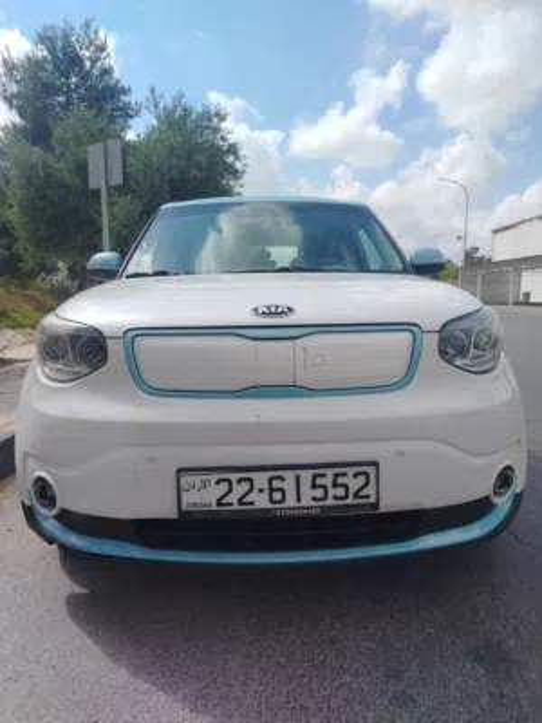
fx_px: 501
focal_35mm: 24
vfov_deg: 71.6
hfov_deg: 56.8
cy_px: 362
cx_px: 271
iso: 100
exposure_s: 1/1105
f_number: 1.75
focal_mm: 5.25
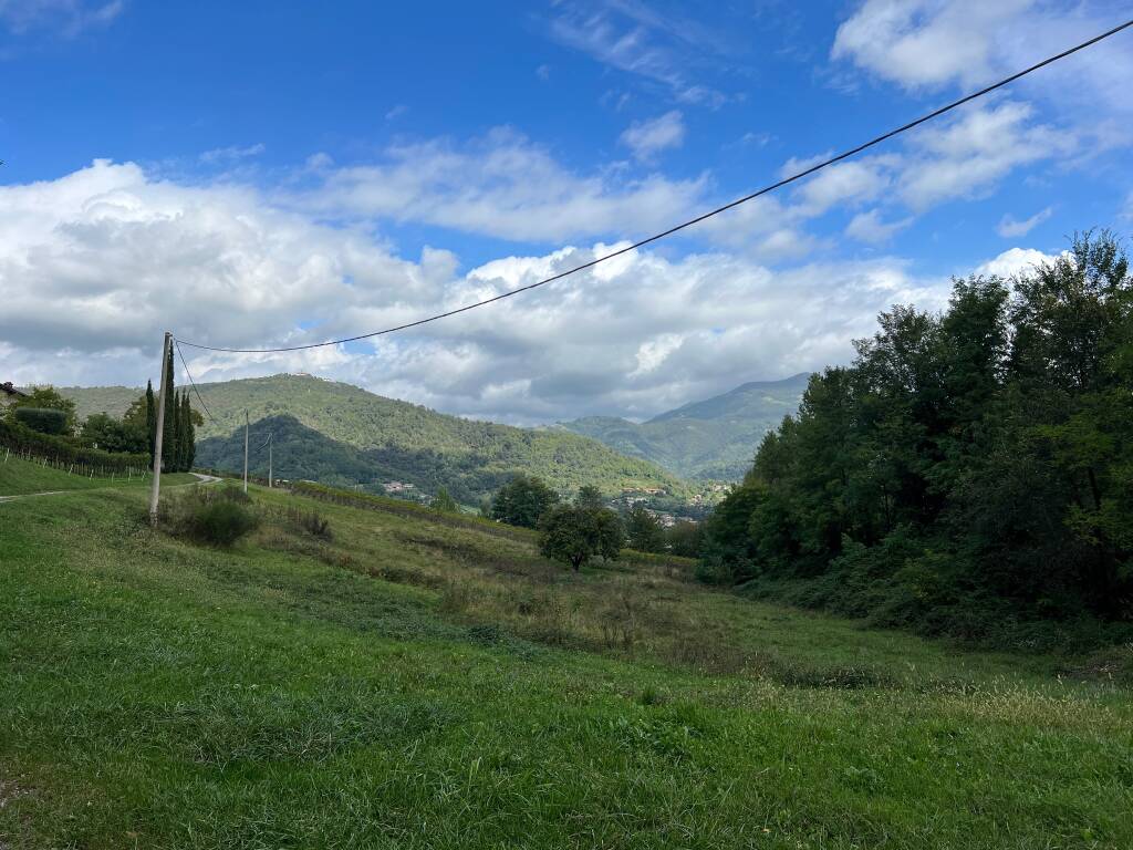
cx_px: 566
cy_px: 425
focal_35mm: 26
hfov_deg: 67.3
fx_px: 851
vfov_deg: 53.1
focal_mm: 5.7
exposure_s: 1/5076
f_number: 1.5
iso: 50
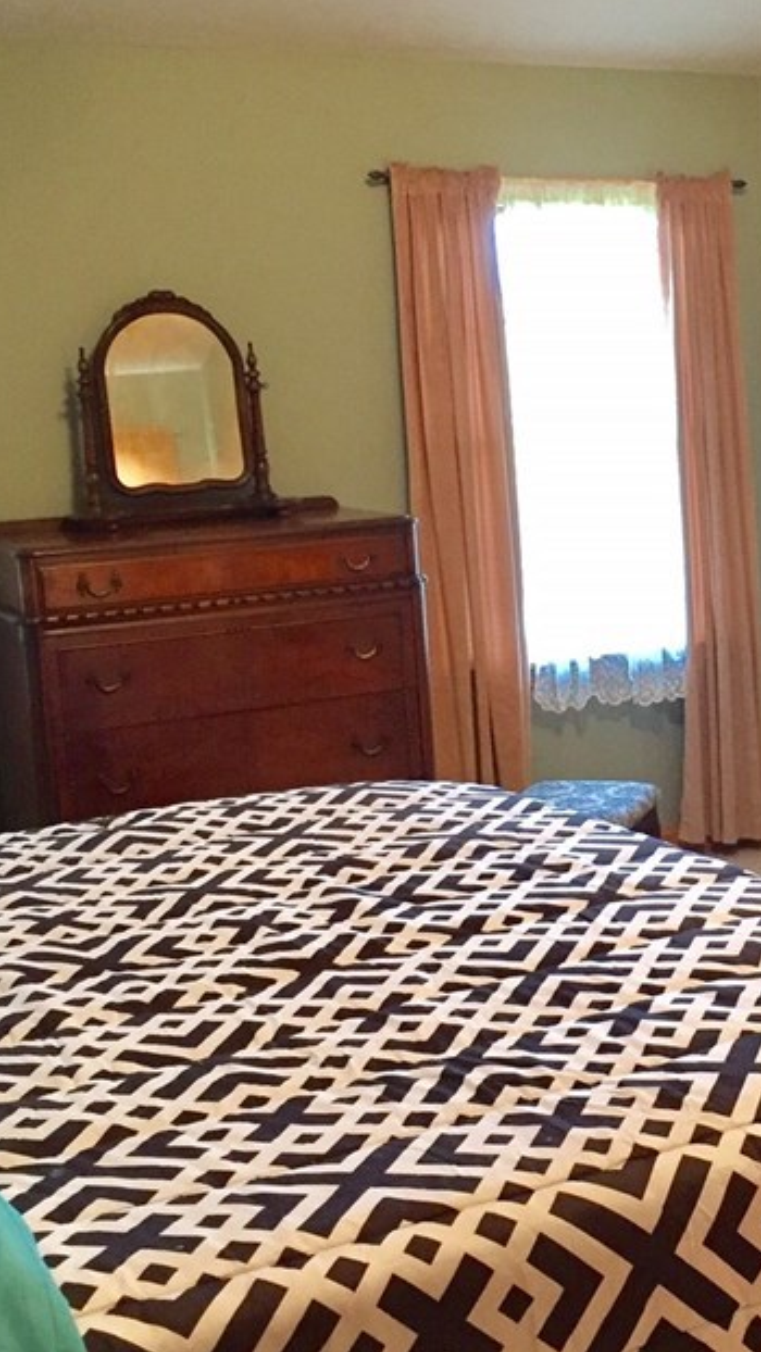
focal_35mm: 52
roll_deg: +1.9
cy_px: 659
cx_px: 670
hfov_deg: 22.6
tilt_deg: -6.6
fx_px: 1865
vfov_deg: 39.9
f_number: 2.2
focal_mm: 4.15
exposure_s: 1/30
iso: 250
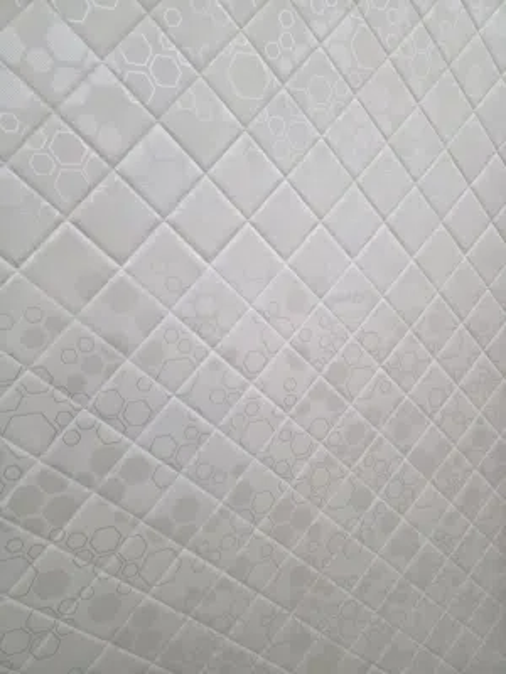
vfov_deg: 73.9
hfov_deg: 58.9
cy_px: 337
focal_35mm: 23
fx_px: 448
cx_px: 253
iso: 100
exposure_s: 1/100
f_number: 1.7
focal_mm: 6.3
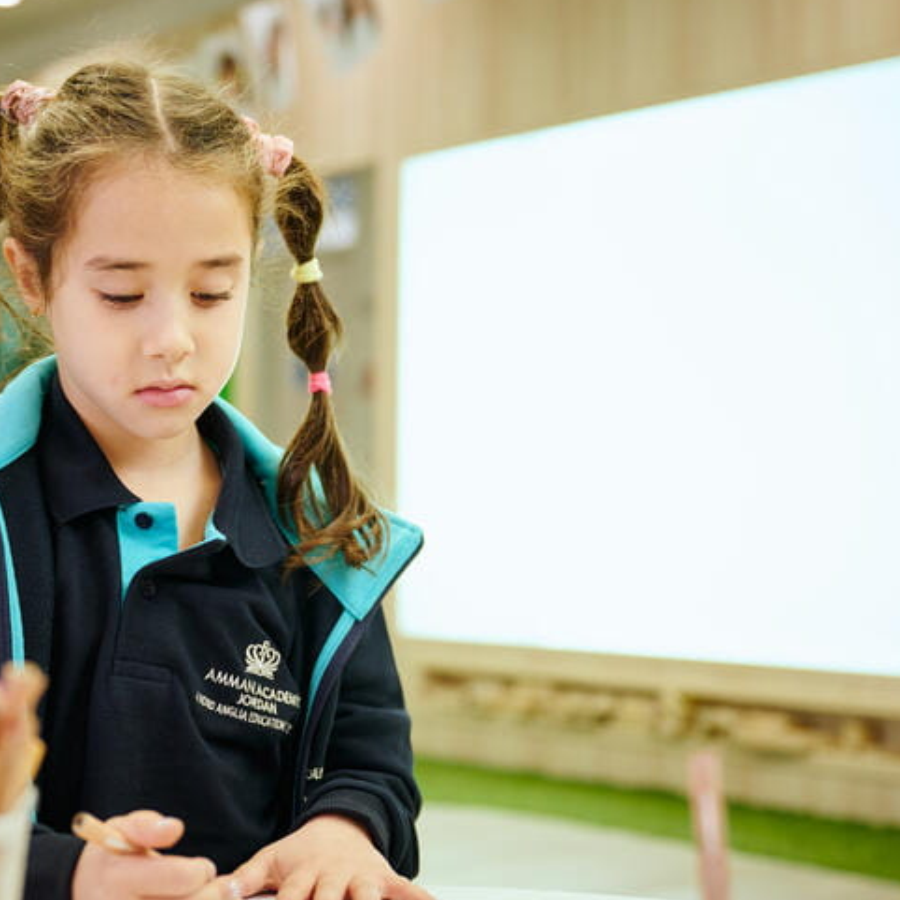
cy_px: 495
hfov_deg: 26.3
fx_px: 1912
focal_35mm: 65
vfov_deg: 26.5
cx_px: 298
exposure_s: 1/400
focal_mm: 44
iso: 800
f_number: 2.8
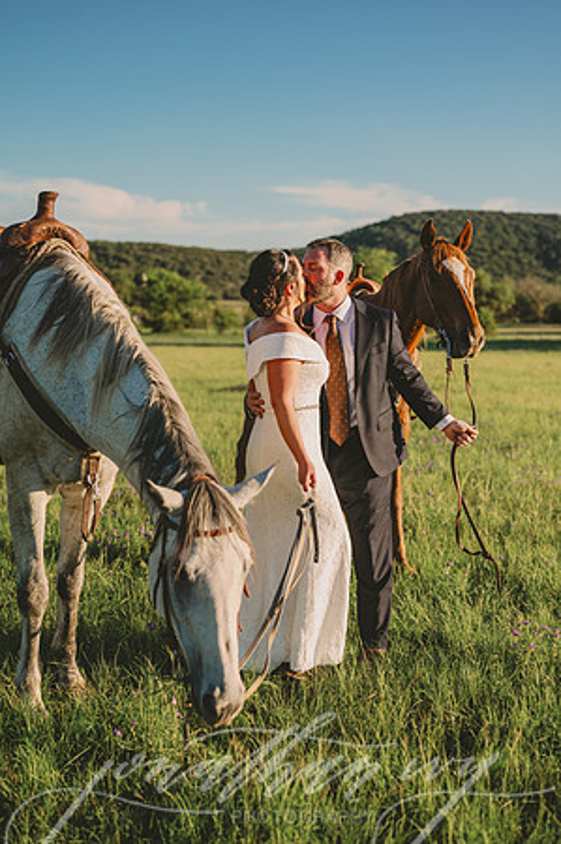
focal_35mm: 50
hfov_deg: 26.9
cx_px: 280
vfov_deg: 39.6
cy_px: 422
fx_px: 1171
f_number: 2.8
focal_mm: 50
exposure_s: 1/1600
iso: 80
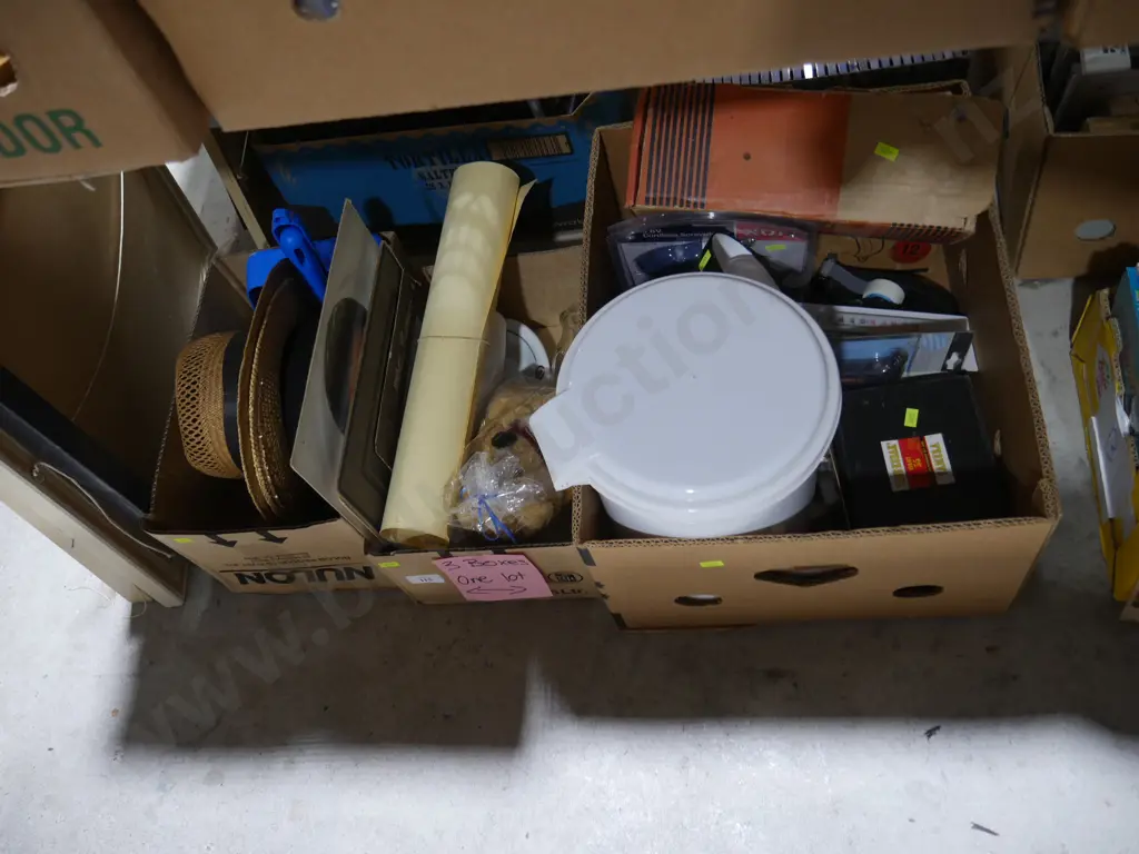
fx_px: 987
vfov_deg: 46.8
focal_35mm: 30
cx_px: 570
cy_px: 427
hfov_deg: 60.0
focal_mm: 15
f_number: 3.6
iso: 500
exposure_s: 1/60
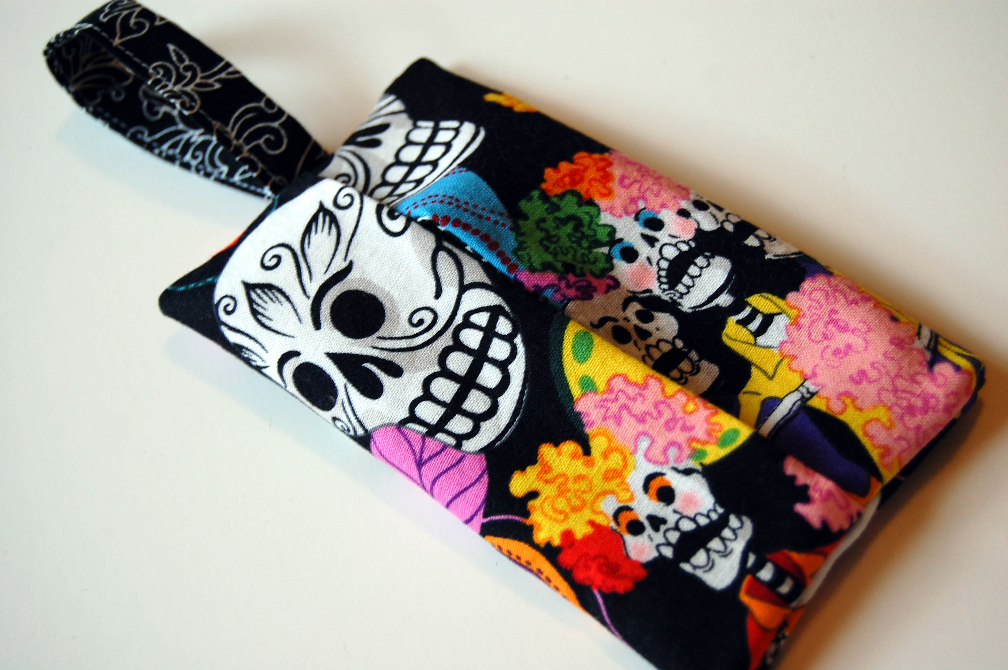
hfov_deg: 29.9
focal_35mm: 68
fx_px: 1888
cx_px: 504
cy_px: 335
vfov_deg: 20.1
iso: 200
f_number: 5.3
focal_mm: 45
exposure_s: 1/20
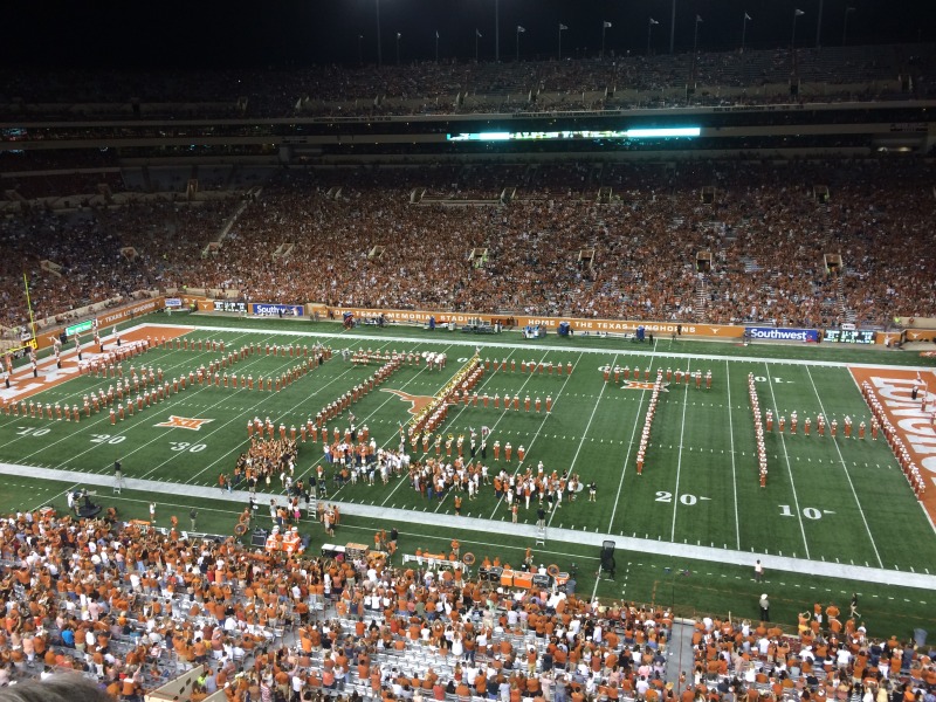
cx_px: 468
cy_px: 351
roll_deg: +1.4
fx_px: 784
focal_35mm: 29
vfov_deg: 48.2
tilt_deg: -17.4
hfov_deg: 61.7
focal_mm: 4.15
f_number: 2.2
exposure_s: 1/30
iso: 40
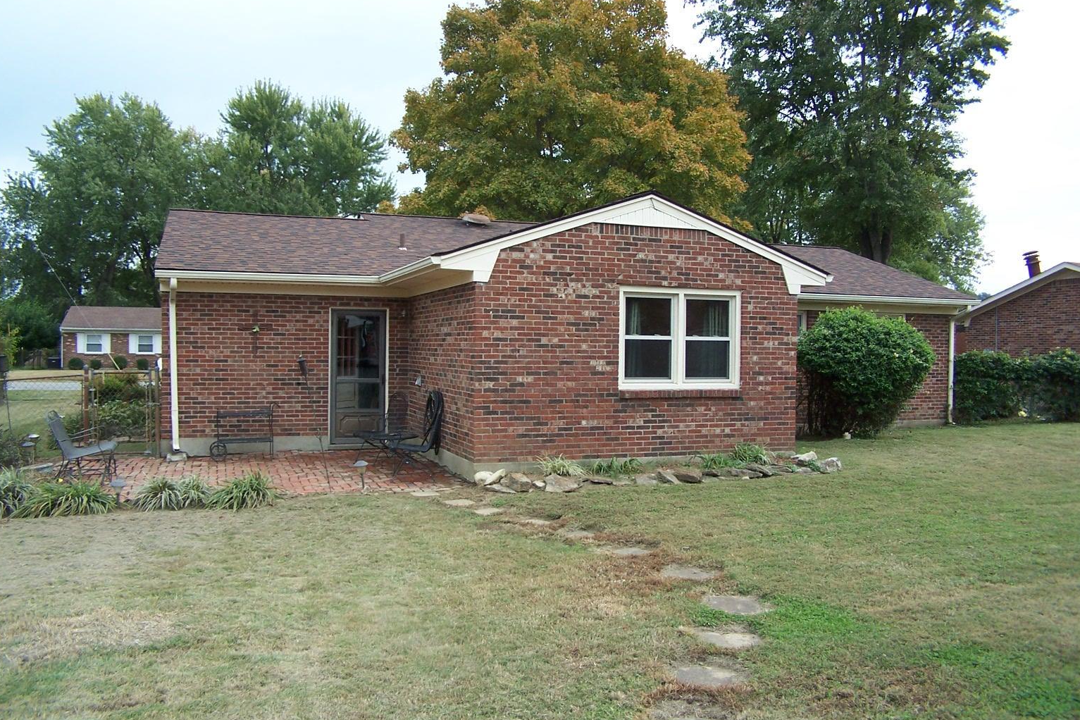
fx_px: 1200
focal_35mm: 40
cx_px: 538
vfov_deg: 33.4
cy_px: 355
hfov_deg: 48.5
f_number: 2.8
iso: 80
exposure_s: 1/350
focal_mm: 6.3
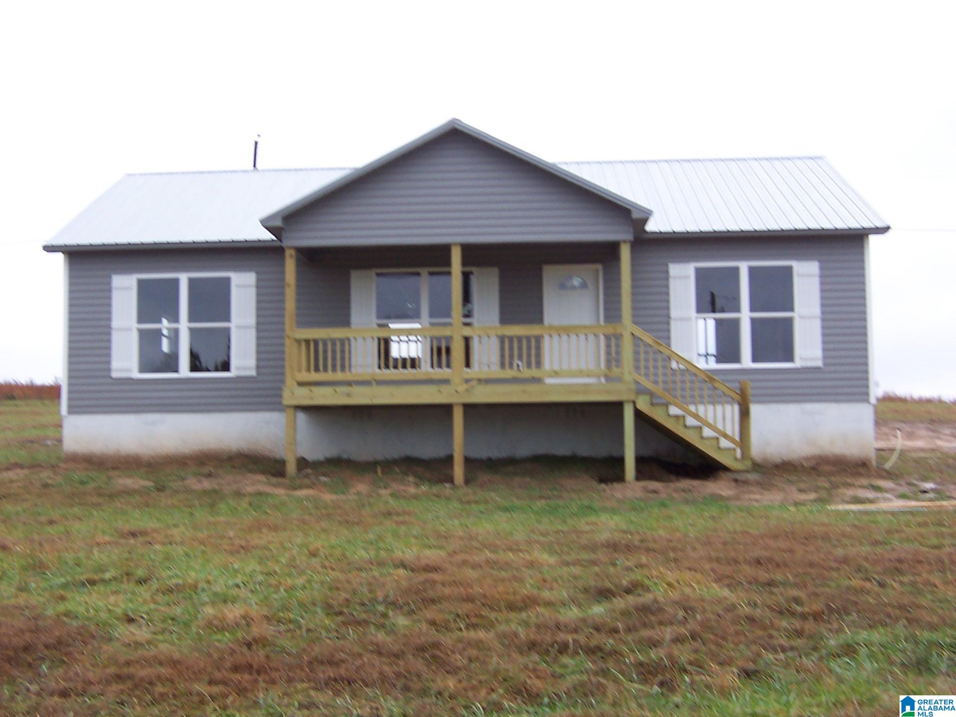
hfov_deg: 36.8
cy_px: 358
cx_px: 478
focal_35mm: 52
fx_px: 1436
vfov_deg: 28.0
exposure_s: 1/125
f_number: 4
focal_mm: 8
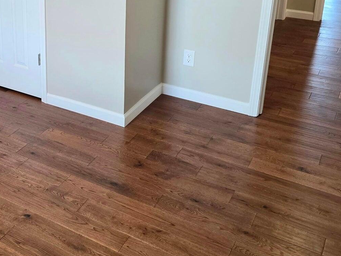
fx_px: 483
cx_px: 40
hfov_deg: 36.7
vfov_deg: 28.7
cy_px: 35
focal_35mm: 49
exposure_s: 1/120
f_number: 1.7
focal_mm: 6.3
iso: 200
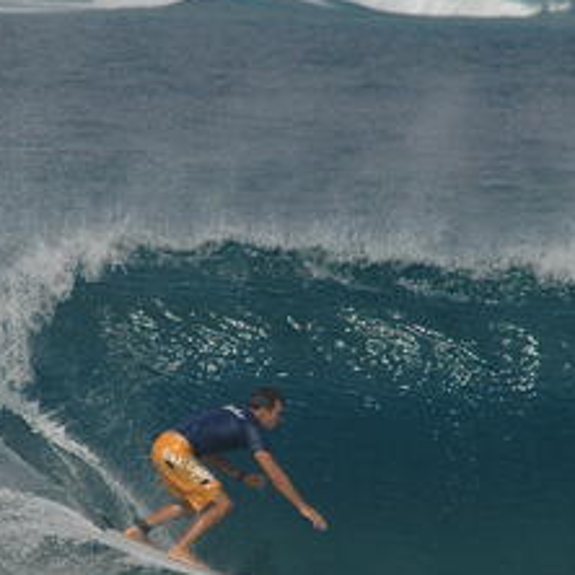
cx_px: 341
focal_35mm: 947
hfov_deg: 1.9
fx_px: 17797
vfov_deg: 1.9
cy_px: 416
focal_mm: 300
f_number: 7.1
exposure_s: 1/2500
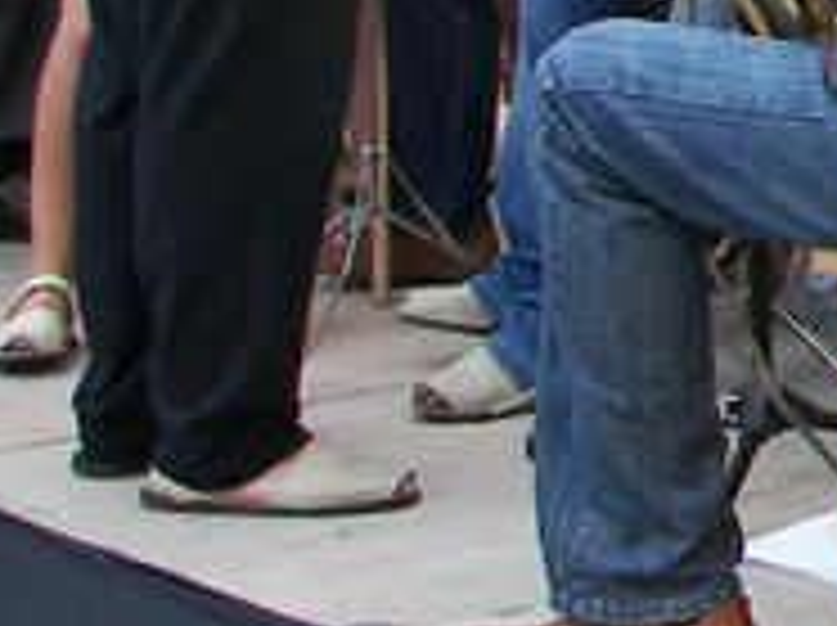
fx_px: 3743
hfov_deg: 11.8
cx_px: 1472
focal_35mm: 155
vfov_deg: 9.3
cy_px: -248
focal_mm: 6
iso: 50
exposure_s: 1/40
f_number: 2.8
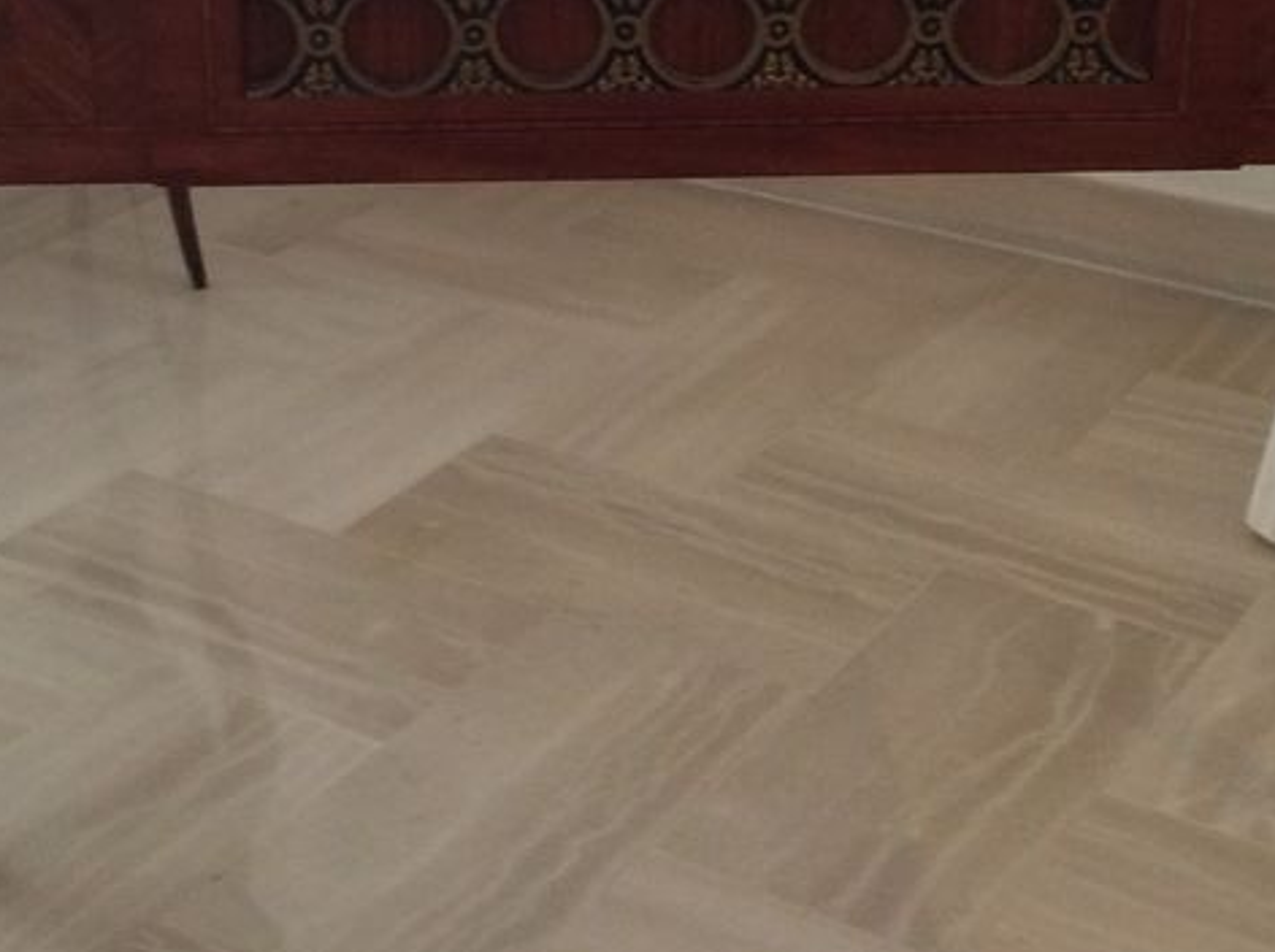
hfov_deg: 28.6
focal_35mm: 68
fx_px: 2501
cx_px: 558
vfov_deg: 21.2
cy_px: 142
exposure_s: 1/25
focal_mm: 3.3
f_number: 2.4
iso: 125
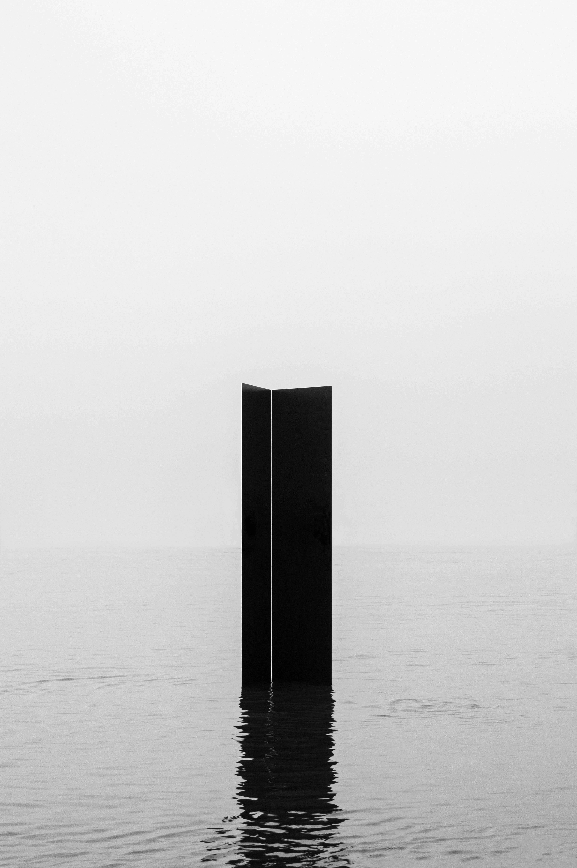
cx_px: 288
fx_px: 1987
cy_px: 434
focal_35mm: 82
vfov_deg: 24.6
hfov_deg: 16.5
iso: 560
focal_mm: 55
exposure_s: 1/60
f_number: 8
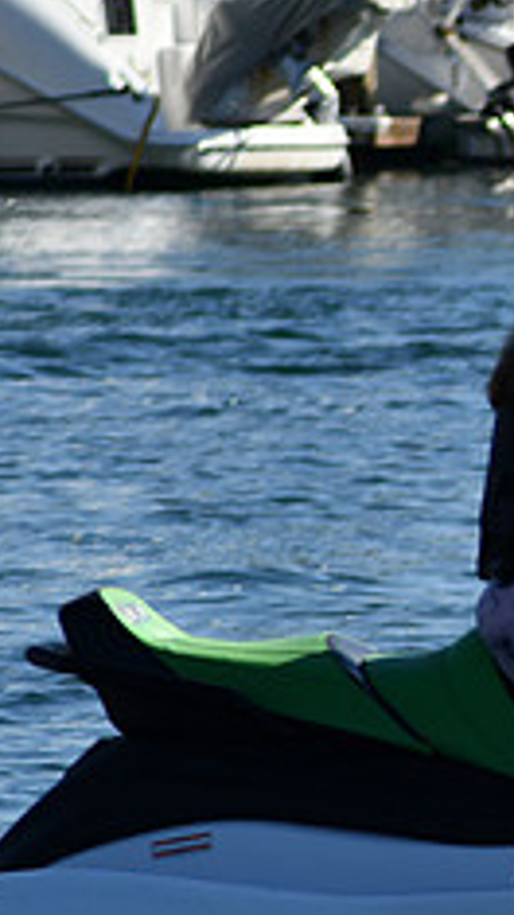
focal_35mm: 738
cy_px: 321
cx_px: 1071
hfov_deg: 1.6
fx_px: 17901
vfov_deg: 2.9
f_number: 6.3
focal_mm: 190
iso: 200
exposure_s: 1/1250
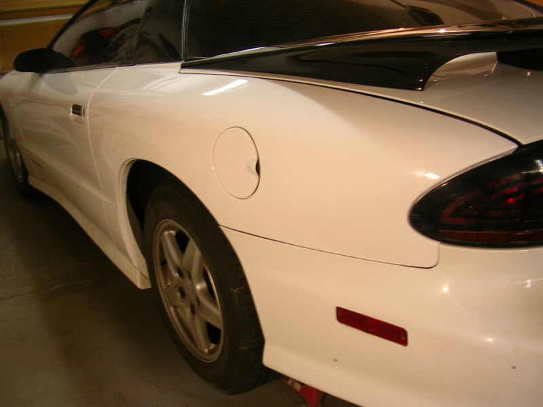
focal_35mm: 38
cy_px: 204
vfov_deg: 37.7
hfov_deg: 49.0
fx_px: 596
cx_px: 272
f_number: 2.8
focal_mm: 5.8
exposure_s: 1/9.2
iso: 50
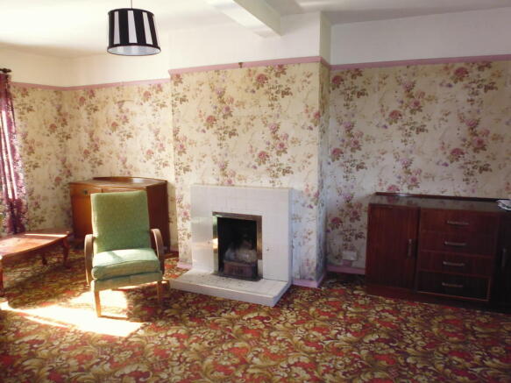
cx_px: 256
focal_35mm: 24
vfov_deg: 56.8
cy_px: 192
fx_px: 354
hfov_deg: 71.6
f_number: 2.8
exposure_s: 1/60
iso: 250
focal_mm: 4.3
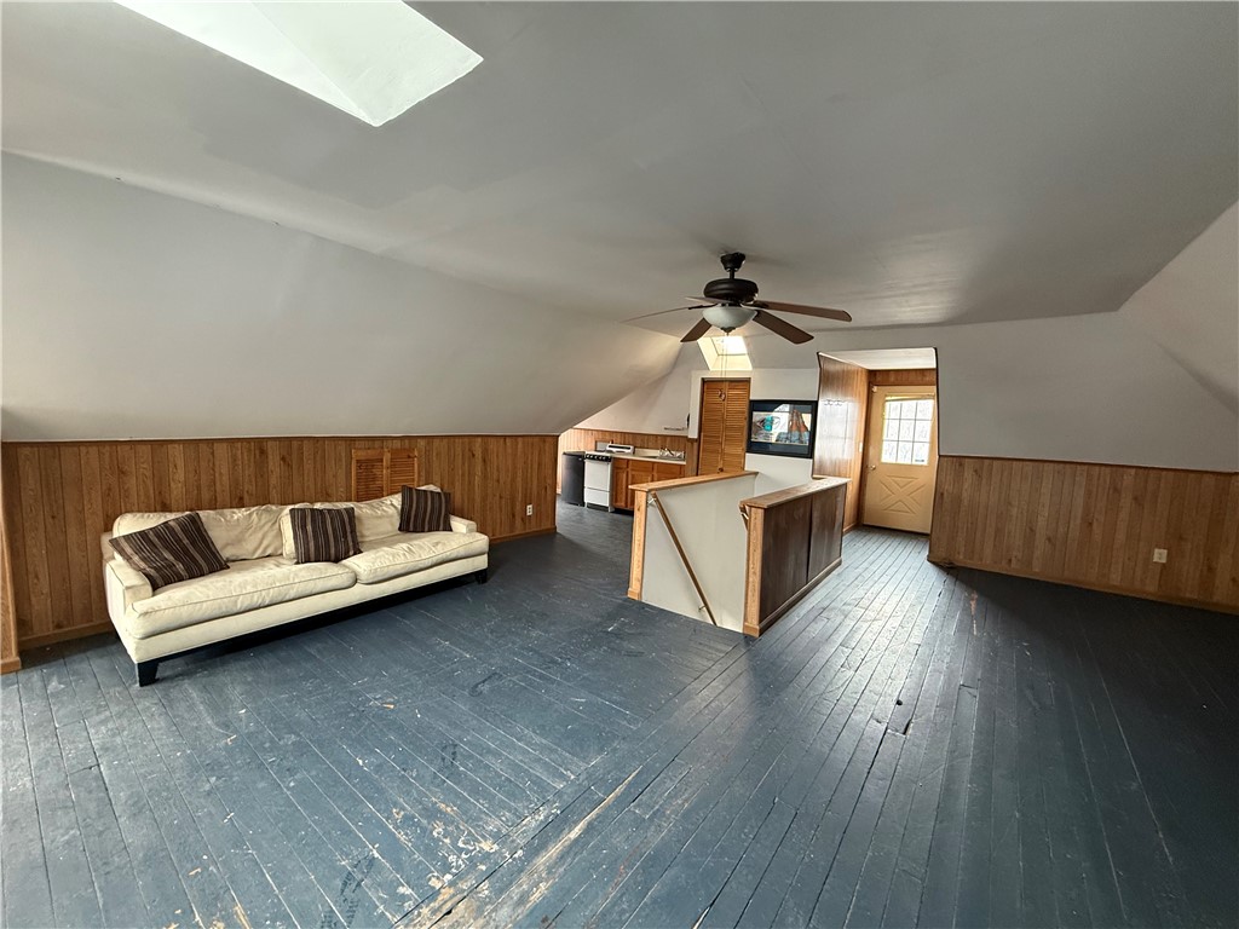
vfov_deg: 85.7
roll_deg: -1.9
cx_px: 620
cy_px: 464
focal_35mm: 14
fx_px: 501
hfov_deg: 102.1
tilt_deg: -4.8
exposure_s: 1/60
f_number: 2.2
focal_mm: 2.22
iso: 400
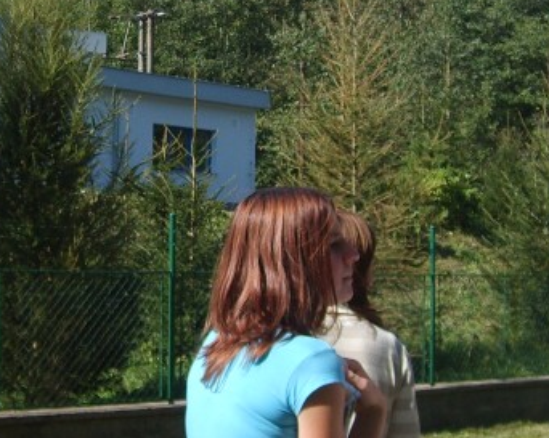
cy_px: 156
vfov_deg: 19.1
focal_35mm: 80
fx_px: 1299
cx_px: 130
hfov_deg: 23.6
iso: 50
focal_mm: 5.8
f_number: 2.8
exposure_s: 1/1000
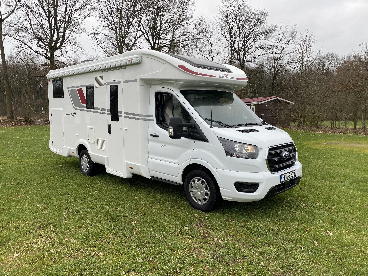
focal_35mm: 26
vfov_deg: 53.1
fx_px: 276
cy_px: 138
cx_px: 184
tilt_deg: -5.4
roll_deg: -0.1
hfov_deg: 67.3
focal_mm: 4.25
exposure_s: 1/473
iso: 32
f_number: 1.8
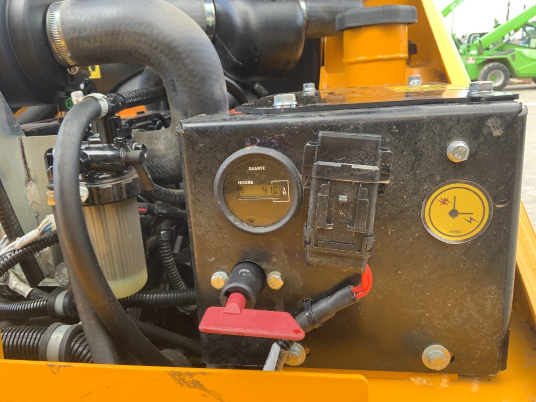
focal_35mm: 29
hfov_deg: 61.7
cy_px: 201
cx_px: 268
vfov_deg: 48.2
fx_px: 449
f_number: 1.8
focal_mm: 3
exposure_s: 1/122
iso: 40
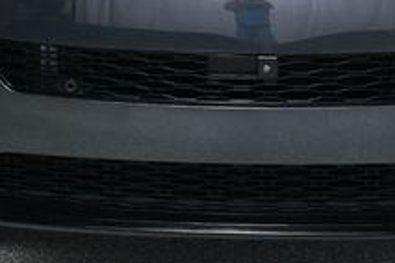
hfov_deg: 17.5
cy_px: -117
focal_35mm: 117
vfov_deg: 11.3
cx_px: 219
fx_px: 1284
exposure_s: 1/160
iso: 100
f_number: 9
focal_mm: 26
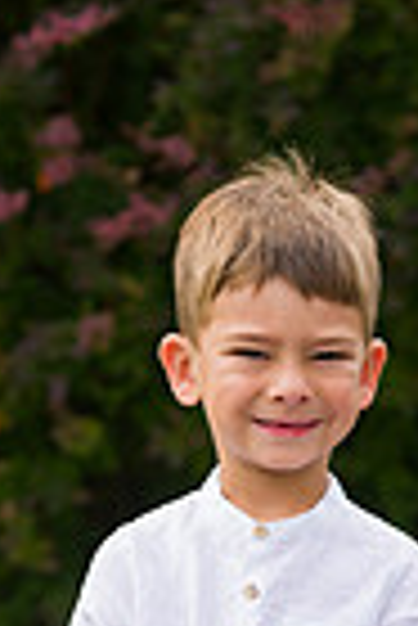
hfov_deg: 3.2
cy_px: 847
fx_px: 7592
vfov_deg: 4.7
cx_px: 279
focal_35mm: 437
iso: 200
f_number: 4
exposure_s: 1/640
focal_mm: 135
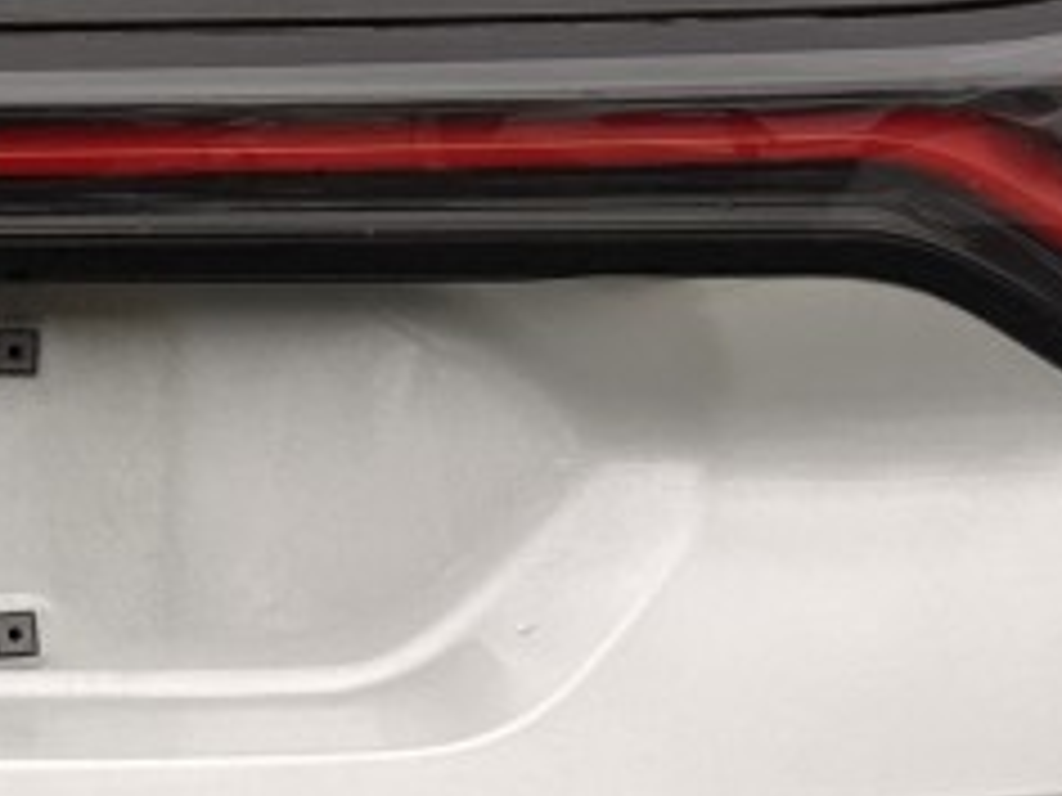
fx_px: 3988
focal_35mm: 130
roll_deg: -0.2
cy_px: 553
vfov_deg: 11.4
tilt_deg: -16.8
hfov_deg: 14.4
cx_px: -418
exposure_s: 1/1453
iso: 80
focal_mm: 6.86
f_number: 1.78
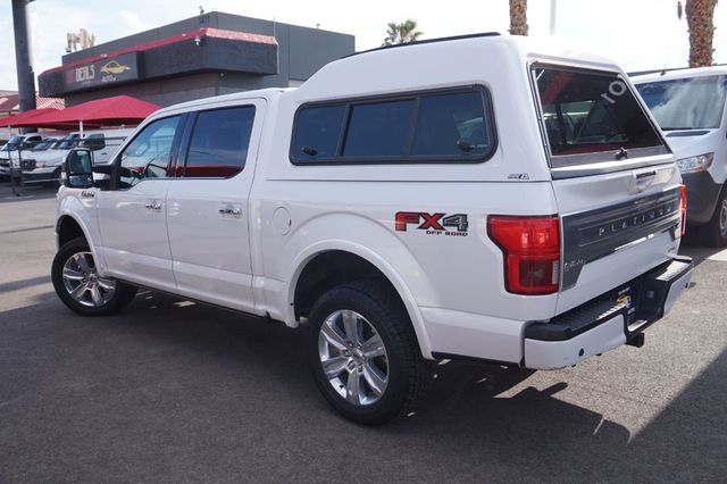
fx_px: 605
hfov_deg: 62.0
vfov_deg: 43.6
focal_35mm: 30
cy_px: 242
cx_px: 364
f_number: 9
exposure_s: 1/80
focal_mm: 20
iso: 100
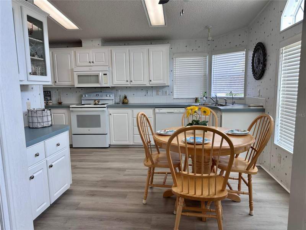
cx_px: 153
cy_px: 115
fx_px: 212
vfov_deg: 56.8
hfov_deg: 71.6
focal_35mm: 24
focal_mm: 6.86
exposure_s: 1/151
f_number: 1.78
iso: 64
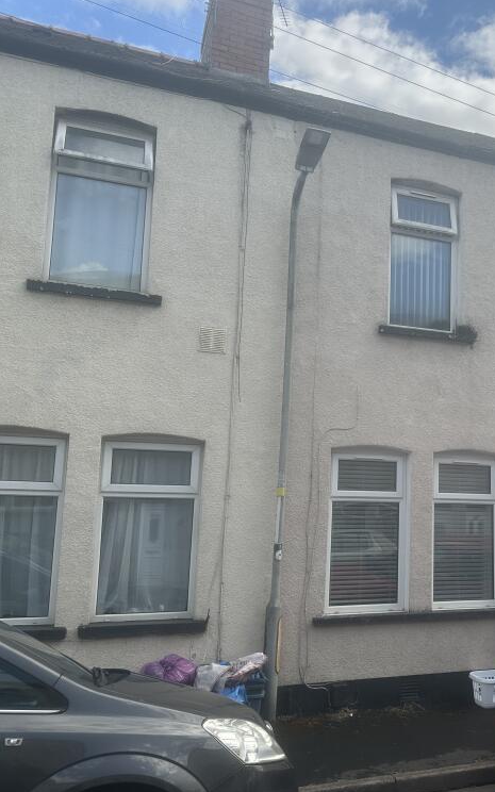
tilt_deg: +8.7
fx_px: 755
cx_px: 442
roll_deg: -0.6
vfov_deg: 55.3
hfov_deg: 34.3
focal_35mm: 35
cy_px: 402
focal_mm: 6.86
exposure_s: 1/2660
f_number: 1.78
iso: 80
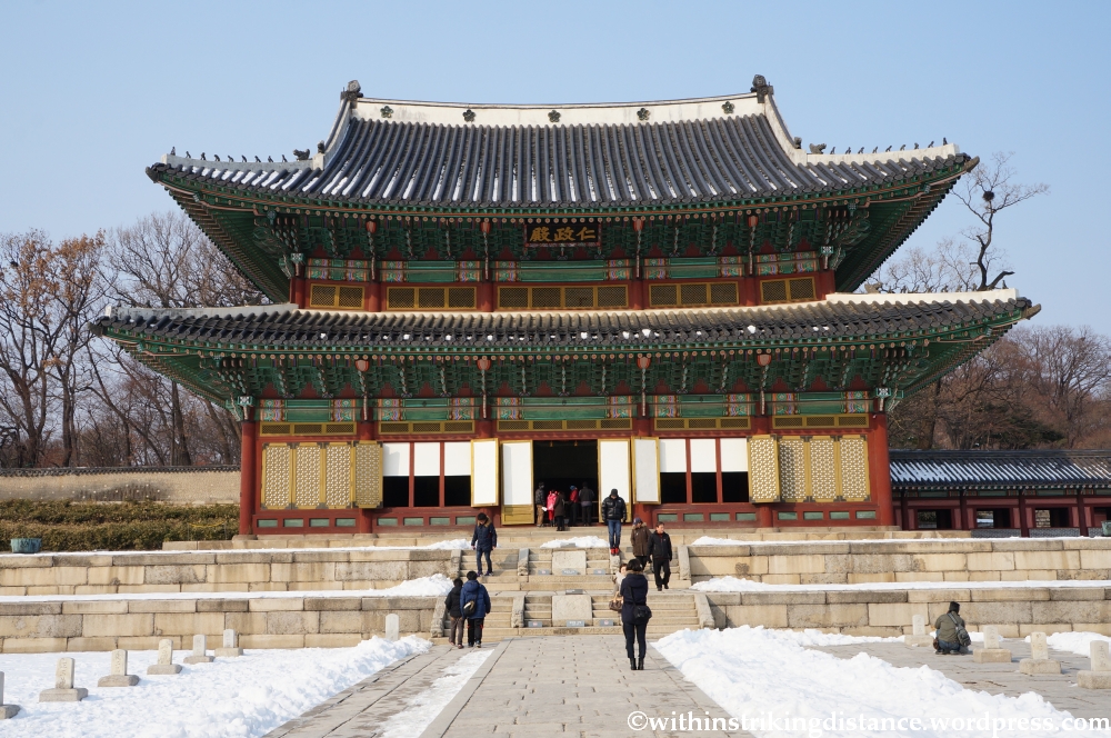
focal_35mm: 39
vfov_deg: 34.1
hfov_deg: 49.6
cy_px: 369
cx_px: 556
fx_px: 1202
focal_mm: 26
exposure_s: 1/200
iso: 200
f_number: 13
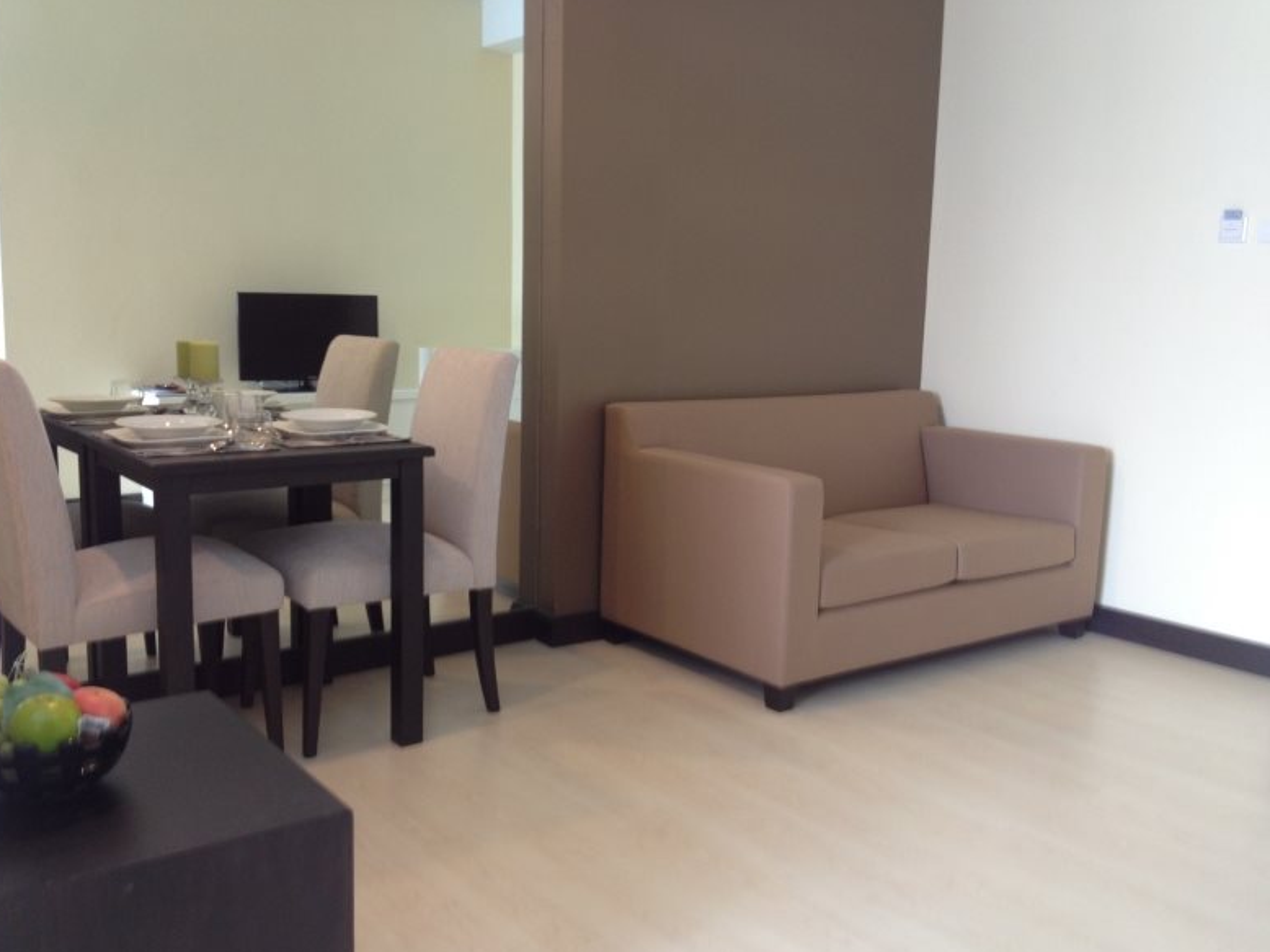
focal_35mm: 36
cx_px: 630
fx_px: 1320
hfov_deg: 51.4
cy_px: 485
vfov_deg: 39.6
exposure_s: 1/20
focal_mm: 4.28
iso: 80
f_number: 2.4
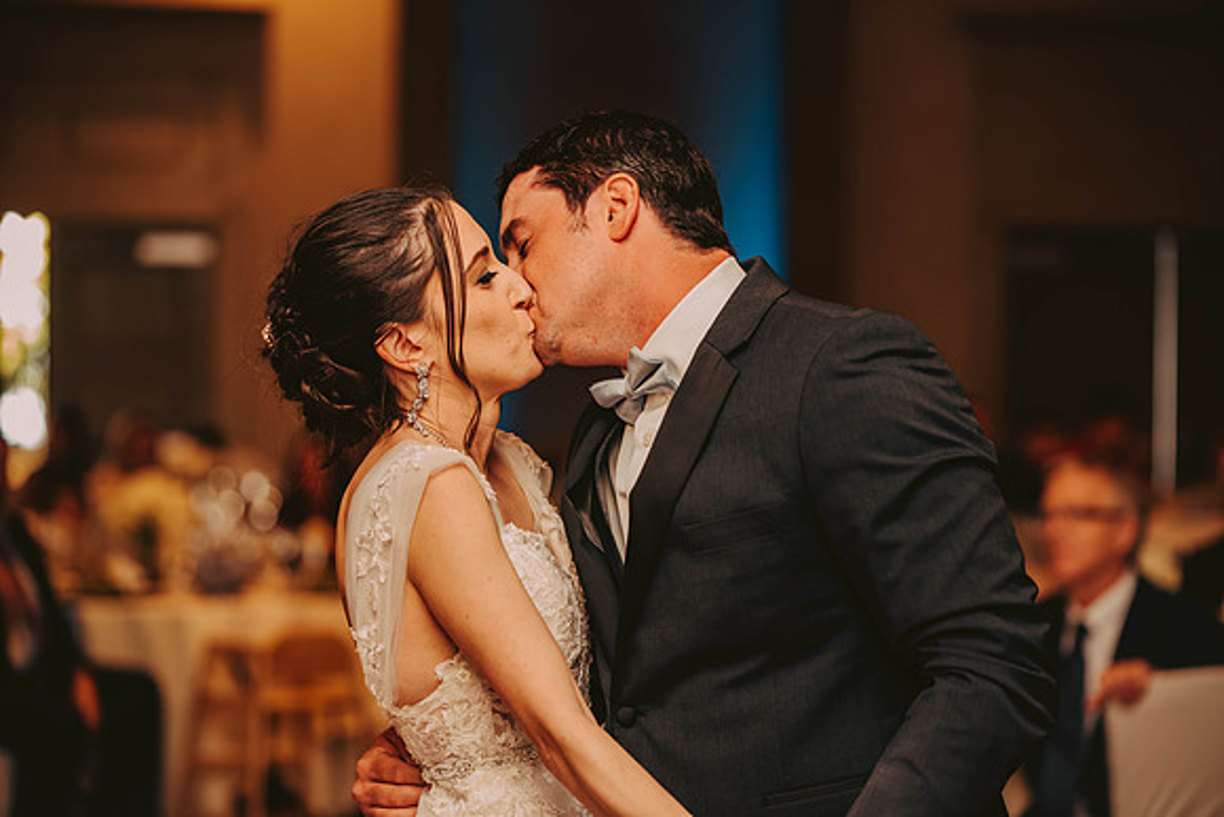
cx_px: 612
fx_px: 3945
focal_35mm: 116
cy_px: 408
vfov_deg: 11.8
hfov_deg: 17.6
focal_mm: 116
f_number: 2.8
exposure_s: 1/60
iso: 800
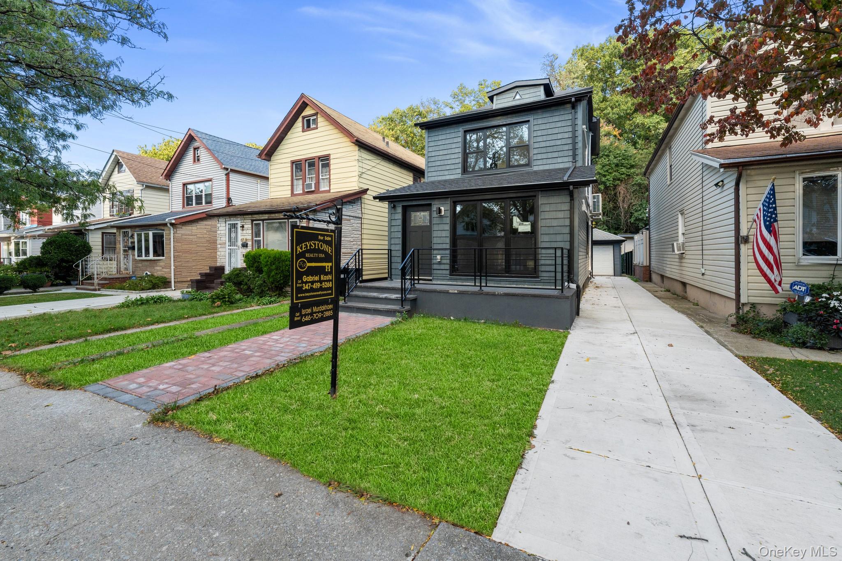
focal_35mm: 14
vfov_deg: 81.2
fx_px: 327
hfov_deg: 104.3
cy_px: 280
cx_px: 421
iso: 1000
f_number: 8
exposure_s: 1/250
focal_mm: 14
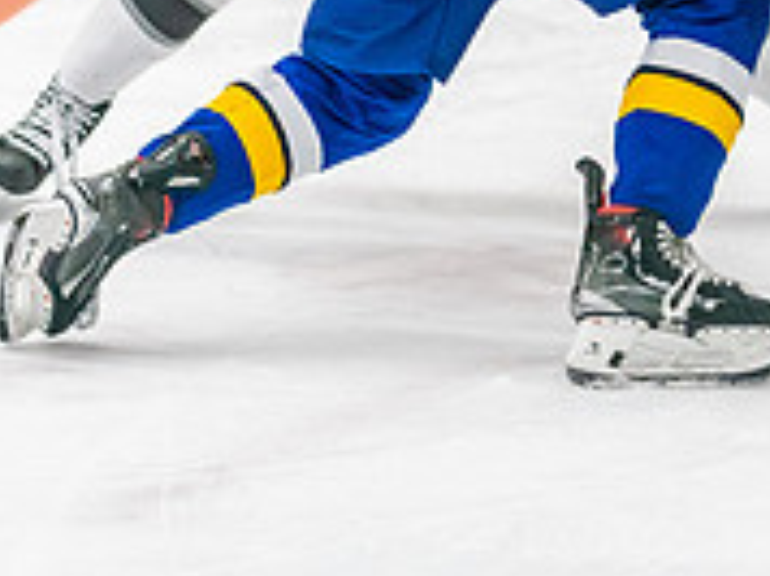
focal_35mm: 252
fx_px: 5598
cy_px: -360
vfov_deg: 5.8
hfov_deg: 7.9
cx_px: 576
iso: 3200
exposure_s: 1/1250
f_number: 2.8
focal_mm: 70
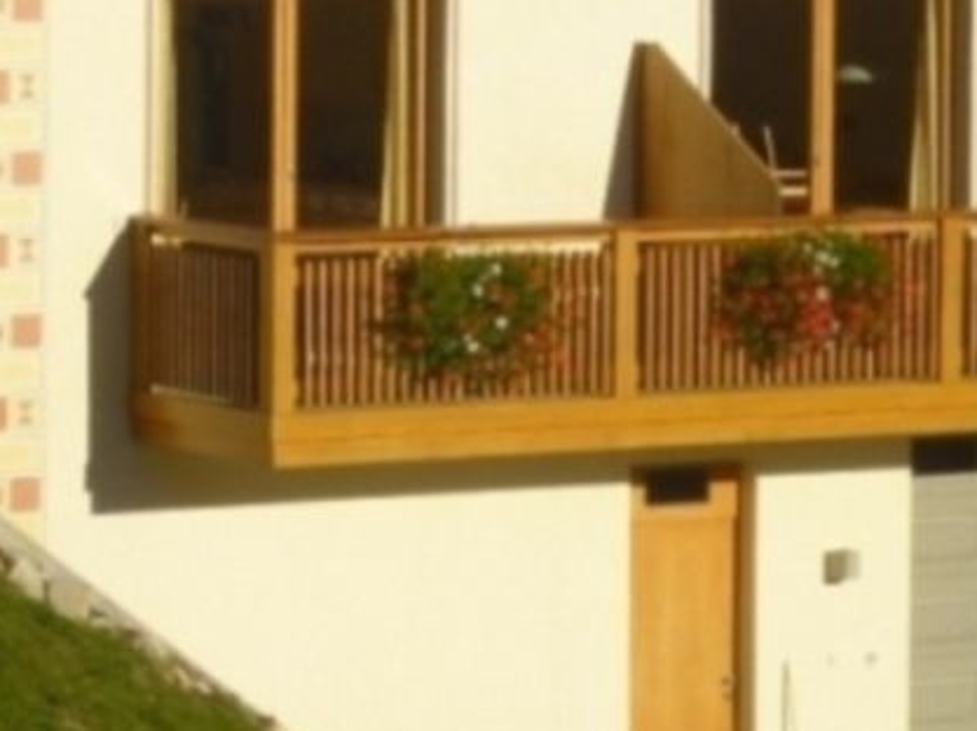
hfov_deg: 8.3
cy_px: -42
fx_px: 6655
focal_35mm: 236
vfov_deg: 6.3
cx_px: -9
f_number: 4.3
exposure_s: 1/640
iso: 80
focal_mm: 8.6
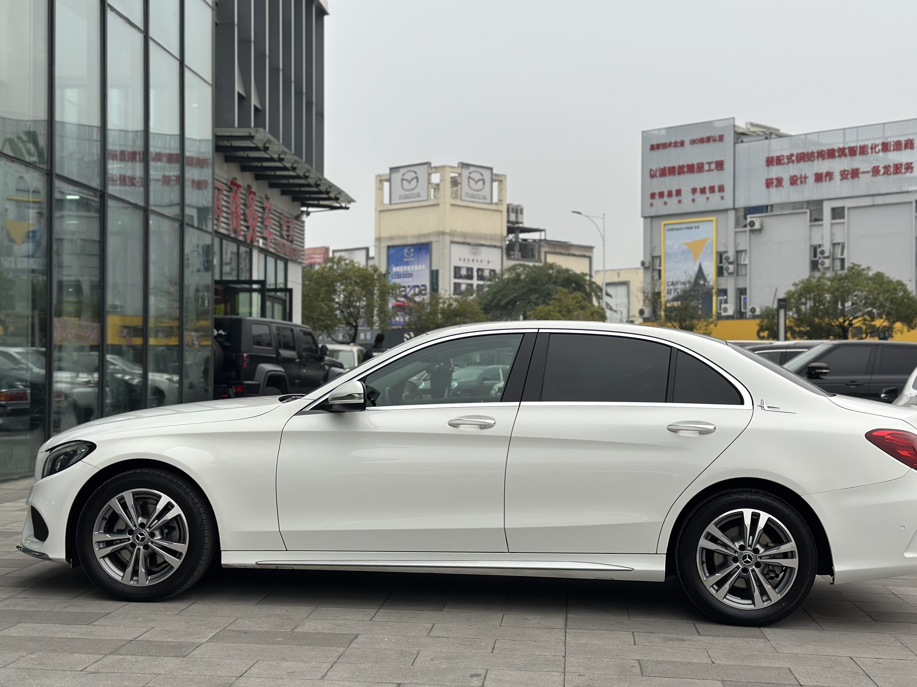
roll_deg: +0.3
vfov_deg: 28.6
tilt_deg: +1.7
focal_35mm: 51
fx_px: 1351
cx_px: 481
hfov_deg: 37.5
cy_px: 326
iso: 80
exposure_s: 1/506
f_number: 1.78
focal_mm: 6.86
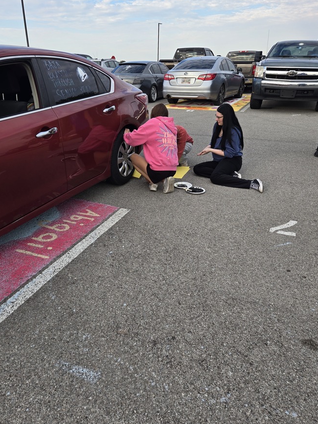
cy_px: 197
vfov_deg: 65.2
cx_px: 138
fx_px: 331
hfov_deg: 51.2
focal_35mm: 27
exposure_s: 1/596
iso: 25
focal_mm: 5.4
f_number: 1.8
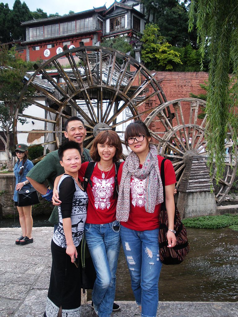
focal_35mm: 36
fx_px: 330
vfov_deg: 51.4
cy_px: 158
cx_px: 119
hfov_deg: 39.7
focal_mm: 6.3
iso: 102
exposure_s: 1/59.8
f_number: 3.5
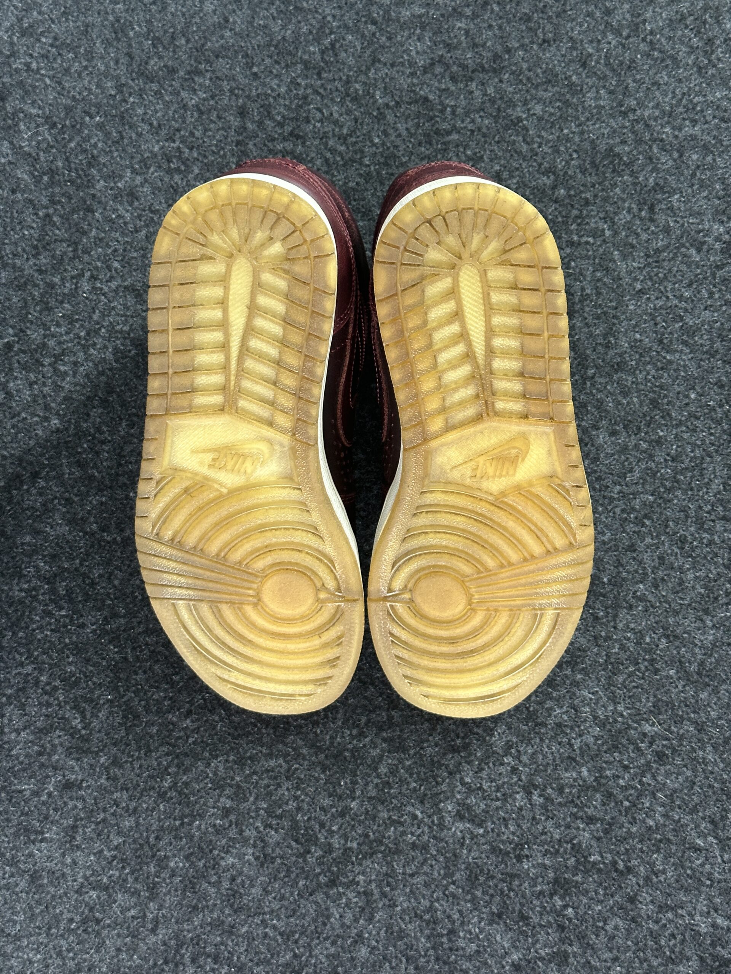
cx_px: 366
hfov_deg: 30.3
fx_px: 1352
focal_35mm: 48
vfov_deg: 39.7
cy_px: 487
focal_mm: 6.86
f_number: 1.78
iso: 250
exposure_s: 1/33
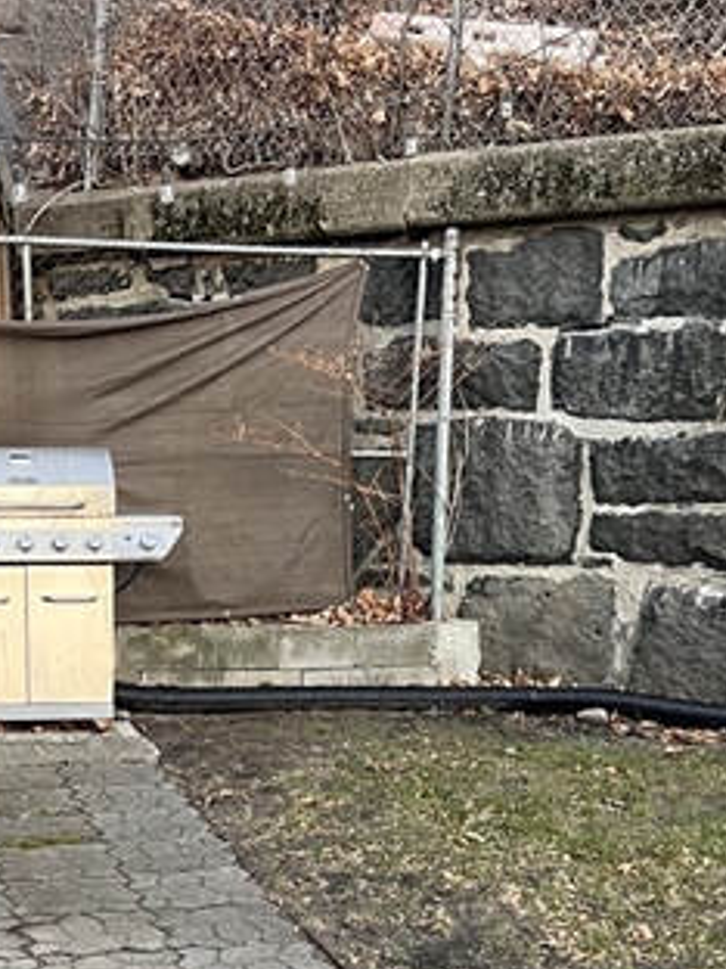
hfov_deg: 22.6
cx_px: 155
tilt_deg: -21.9
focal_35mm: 64
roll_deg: +2.2
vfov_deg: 27.2
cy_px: 1115
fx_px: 1790
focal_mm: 5.1
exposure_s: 1/60
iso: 160
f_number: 1.6
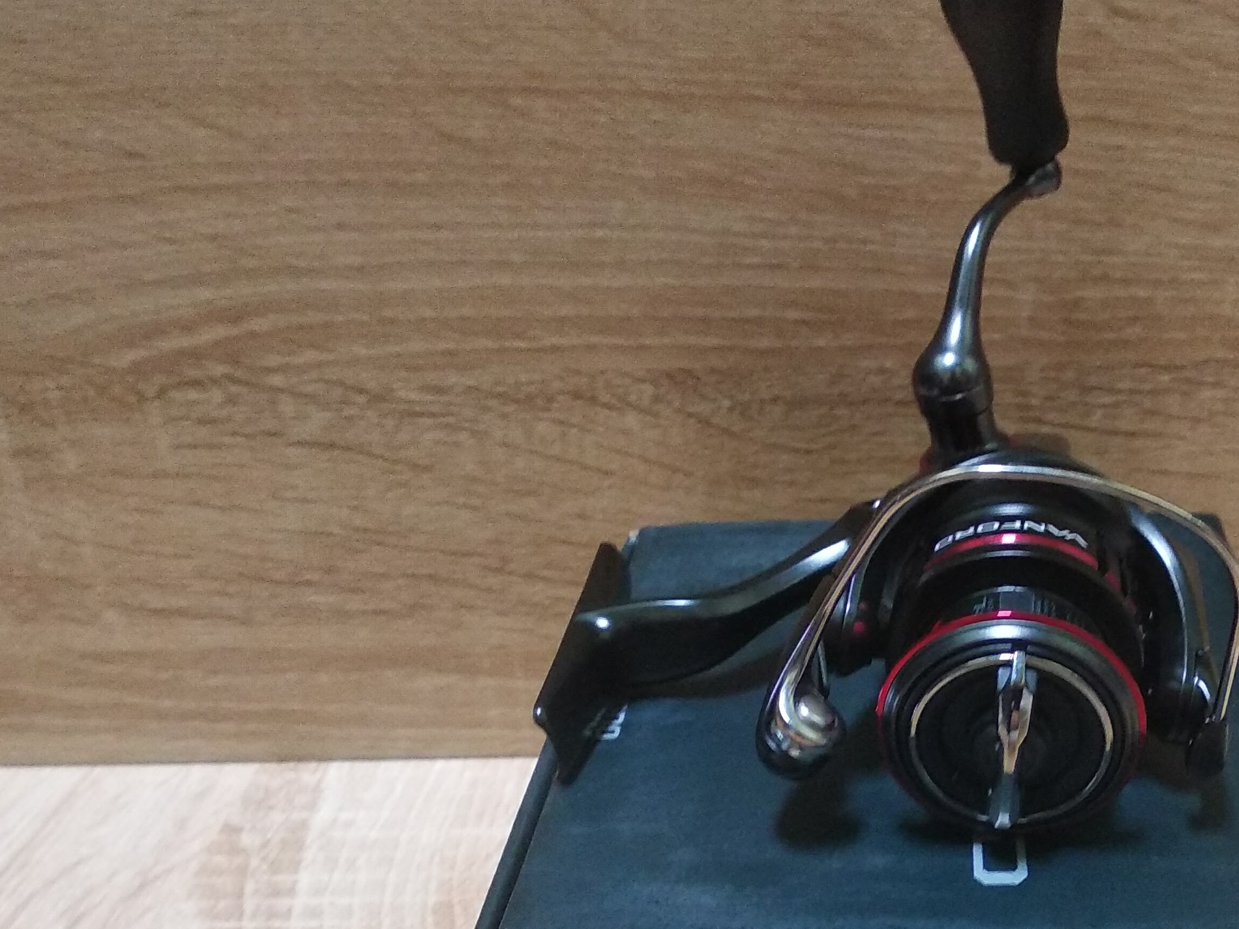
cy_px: 668
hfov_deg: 40.8
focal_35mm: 45
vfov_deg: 31.7
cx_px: 936
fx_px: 1611
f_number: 2.2
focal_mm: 3.81
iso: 800
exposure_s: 1/25
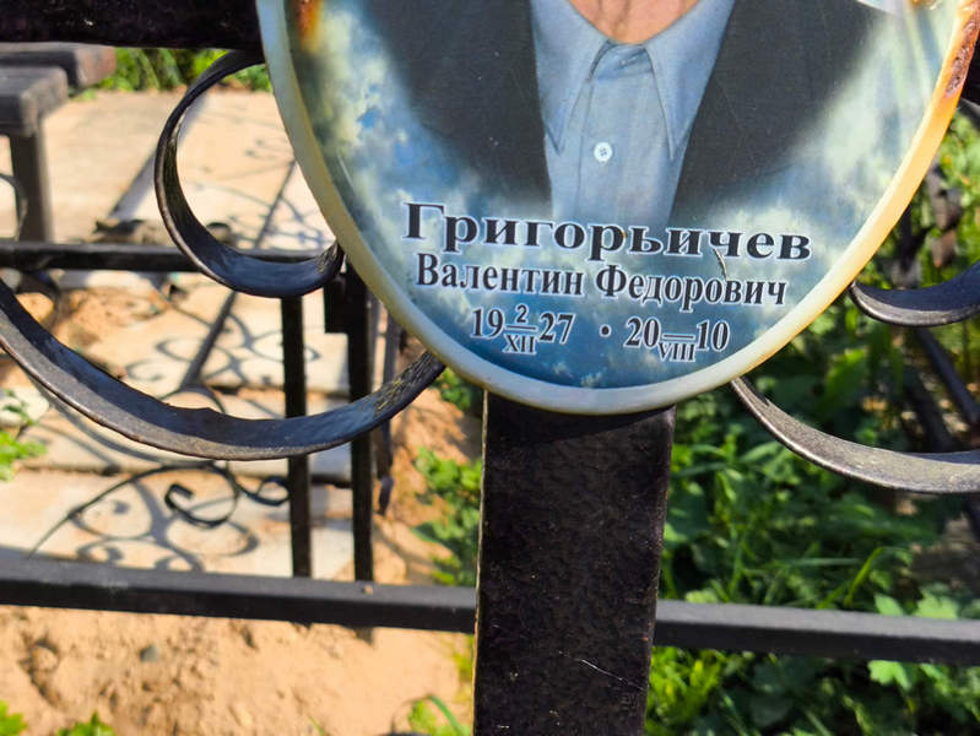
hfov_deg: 38.2
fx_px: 1416
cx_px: 490
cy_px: 368
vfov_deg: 29.1
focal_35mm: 50
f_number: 1.7
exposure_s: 1/624
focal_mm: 4.71
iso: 50
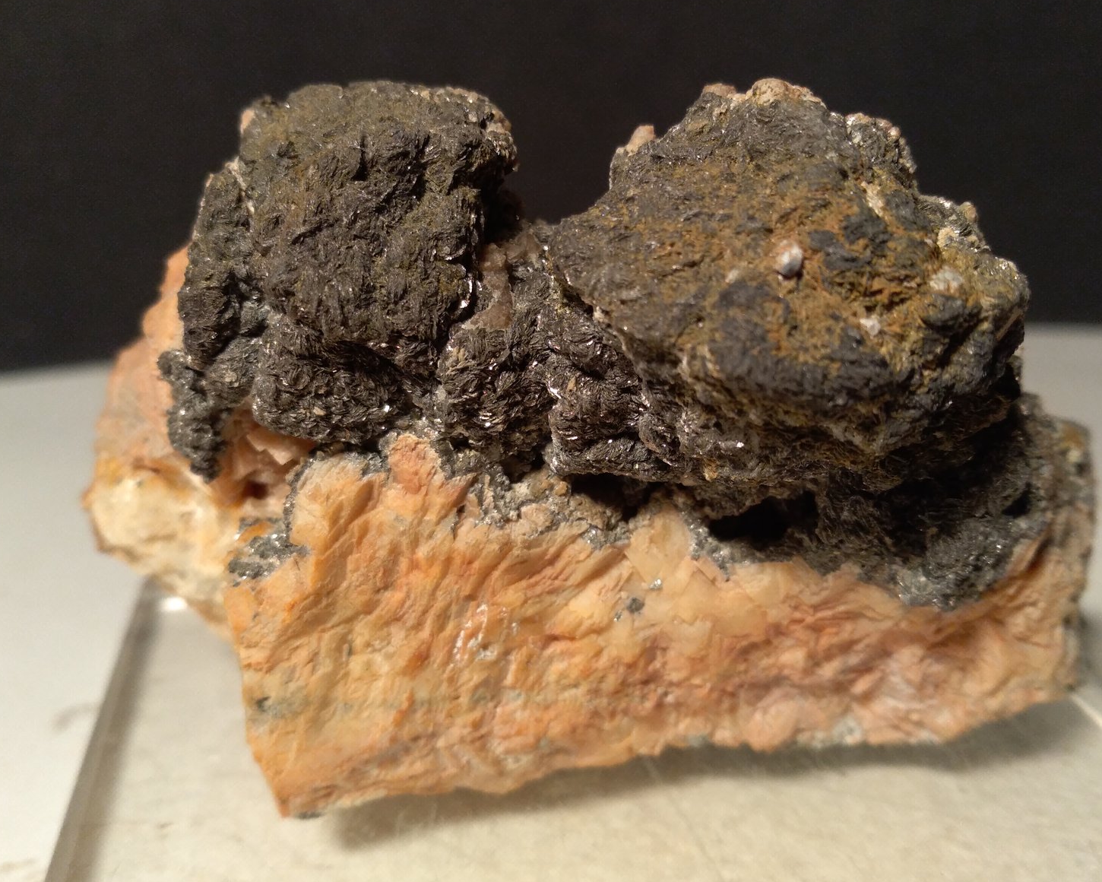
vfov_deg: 51.5
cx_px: 550
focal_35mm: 28
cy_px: 433
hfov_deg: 62.2
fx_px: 913
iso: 195
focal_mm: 3.54
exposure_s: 1/33.3
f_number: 2
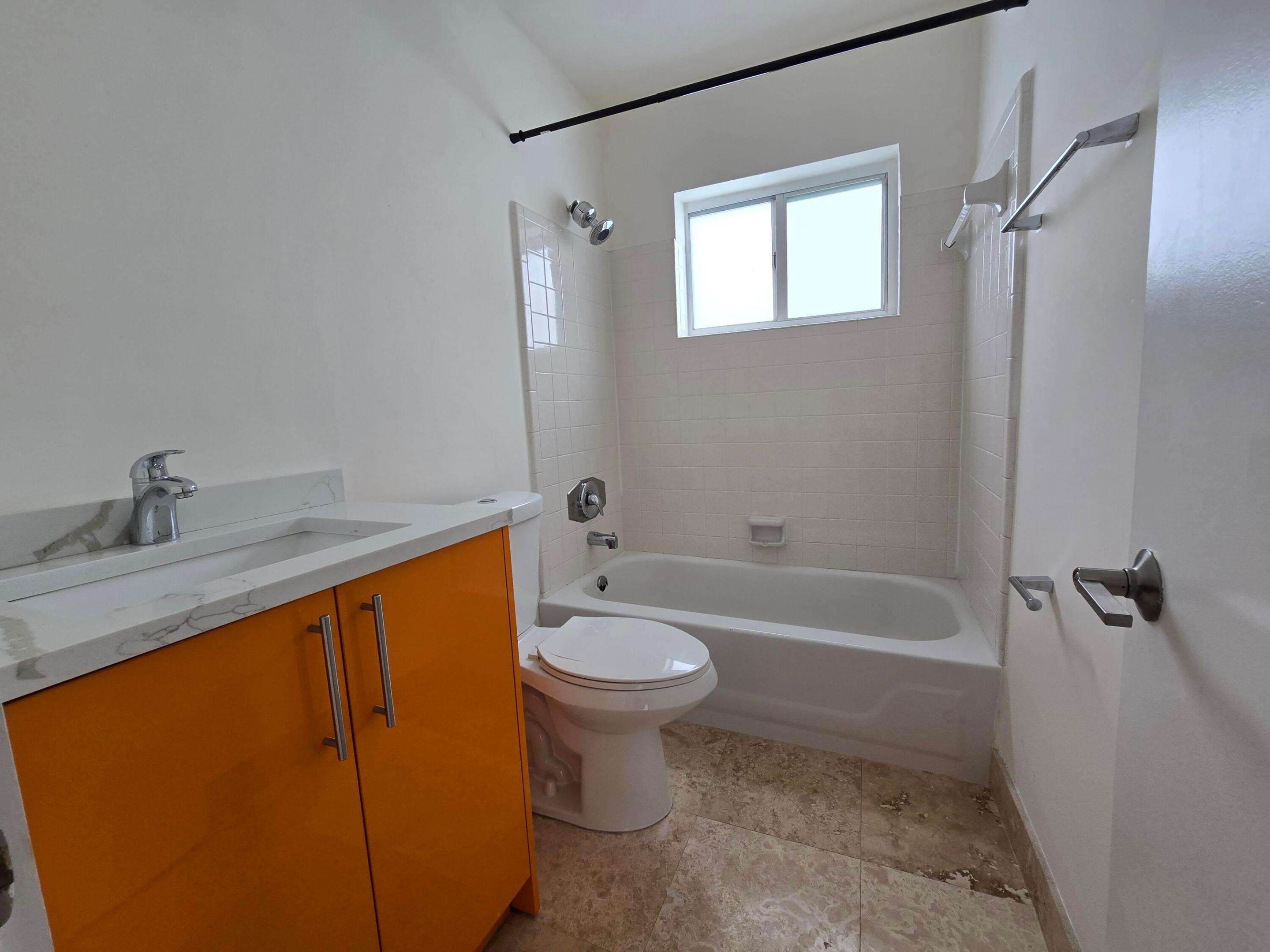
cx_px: 635
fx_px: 477
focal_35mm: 13
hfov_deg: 106.2
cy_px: 476
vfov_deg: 89.9
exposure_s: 1/60
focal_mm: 2.2
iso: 50
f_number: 2.2
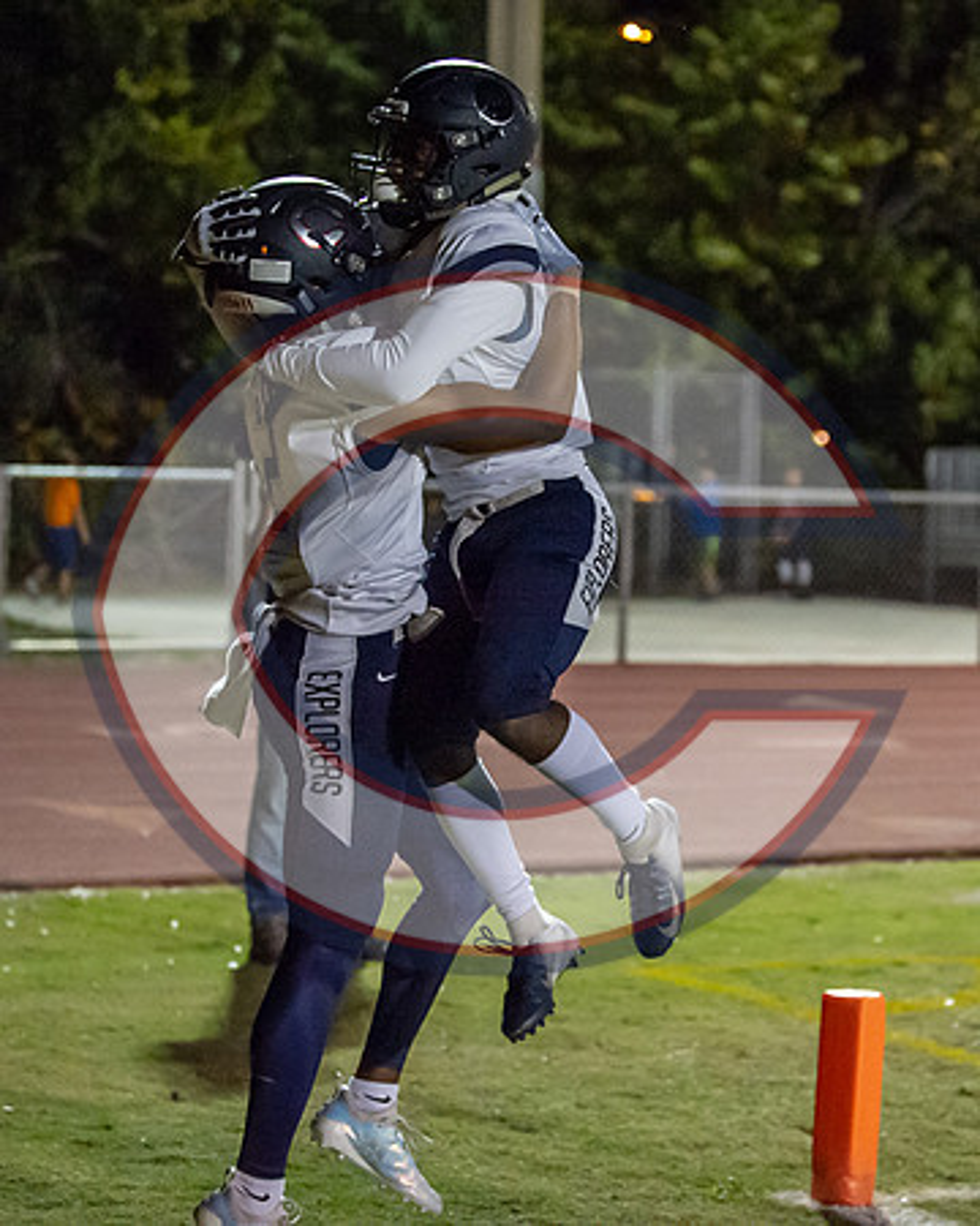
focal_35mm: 101
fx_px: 3659
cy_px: 599
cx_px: 605
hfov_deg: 15.2
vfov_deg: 19.0
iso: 5000
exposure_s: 1/800
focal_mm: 70
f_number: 2.8
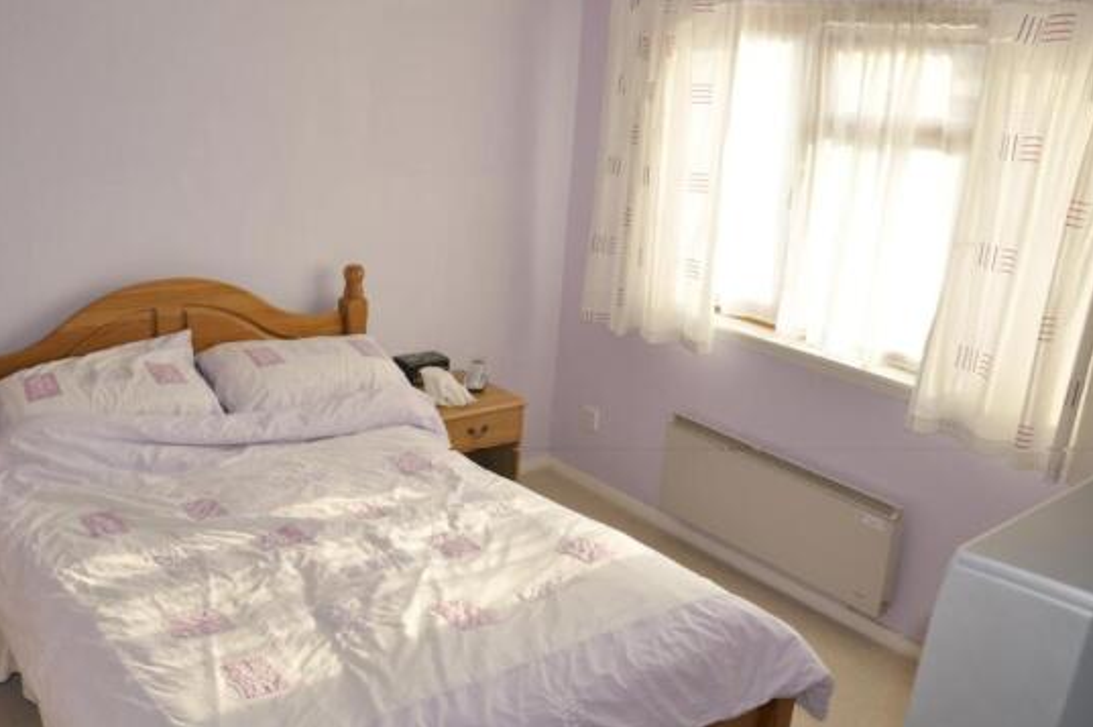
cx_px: 432
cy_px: 393
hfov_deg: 56.8
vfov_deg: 39.9
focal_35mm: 33
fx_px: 1001
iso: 200
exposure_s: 1/100
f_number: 3.5
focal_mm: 18
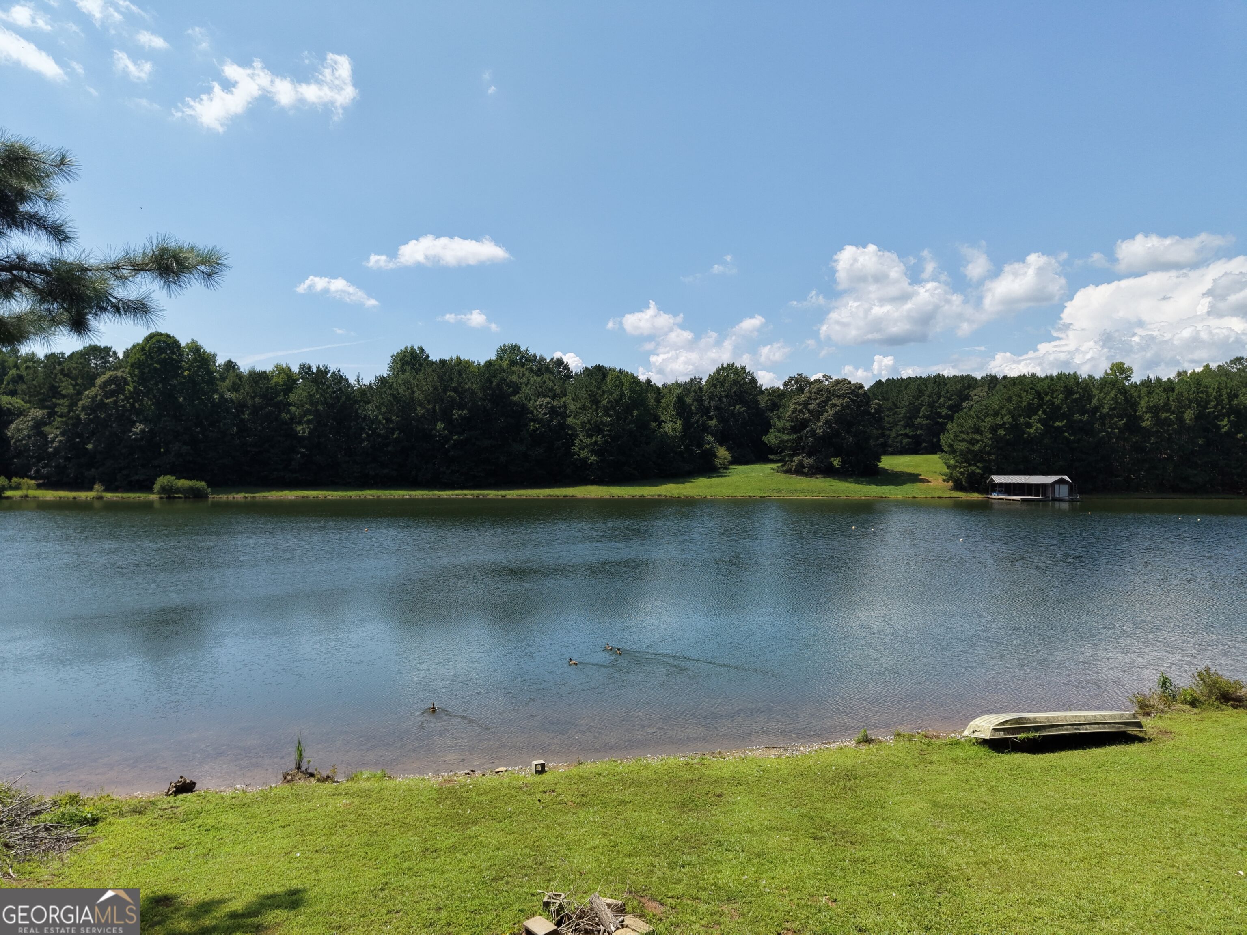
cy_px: 468
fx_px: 865
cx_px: 624
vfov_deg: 56.8
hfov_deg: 71.6
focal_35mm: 24
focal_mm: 8.67
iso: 260
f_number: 1.8
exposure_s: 1/6400
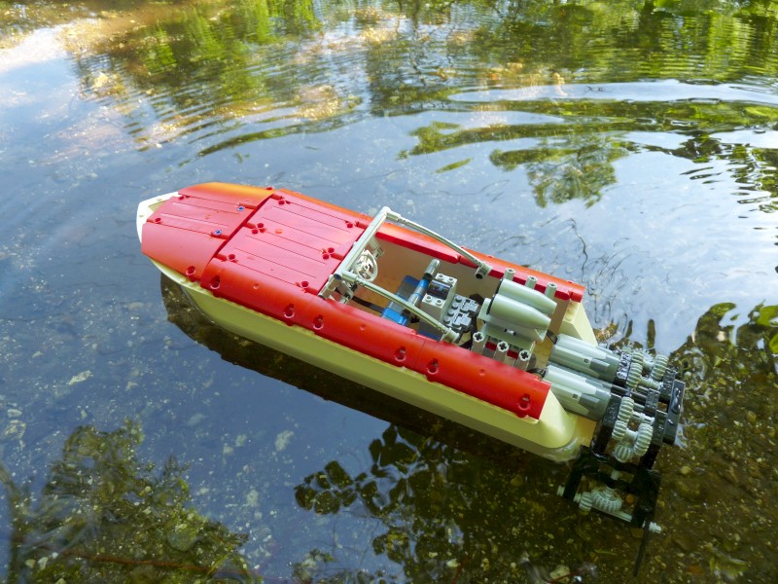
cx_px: 389
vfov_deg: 48.2
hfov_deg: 61.7
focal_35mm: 29
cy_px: 292
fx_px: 652
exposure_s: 1/80
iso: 100
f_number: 2.8
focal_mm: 5.1
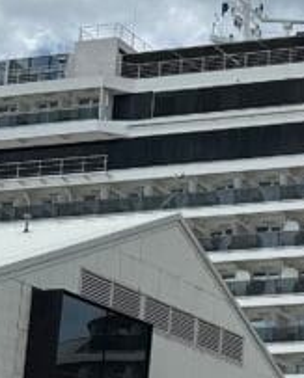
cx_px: 526
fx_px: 1324
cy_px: 320
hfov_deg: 12.1
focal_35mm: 118
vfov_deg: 16.1
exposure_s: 1/8197
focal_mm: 6.86
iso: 80
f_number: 1.78
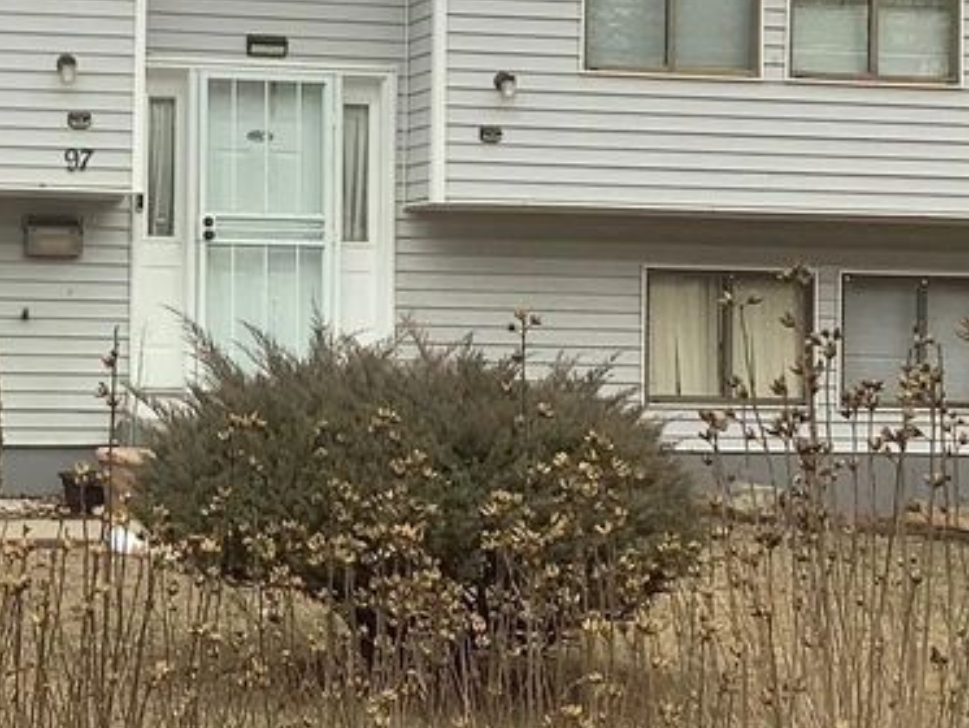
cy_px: 276
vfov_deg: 17.4
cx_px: 57
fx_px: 2380
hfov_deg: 22.3
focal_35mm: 85
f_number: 2.4
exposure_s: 1/100
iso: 40
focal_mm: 3.3
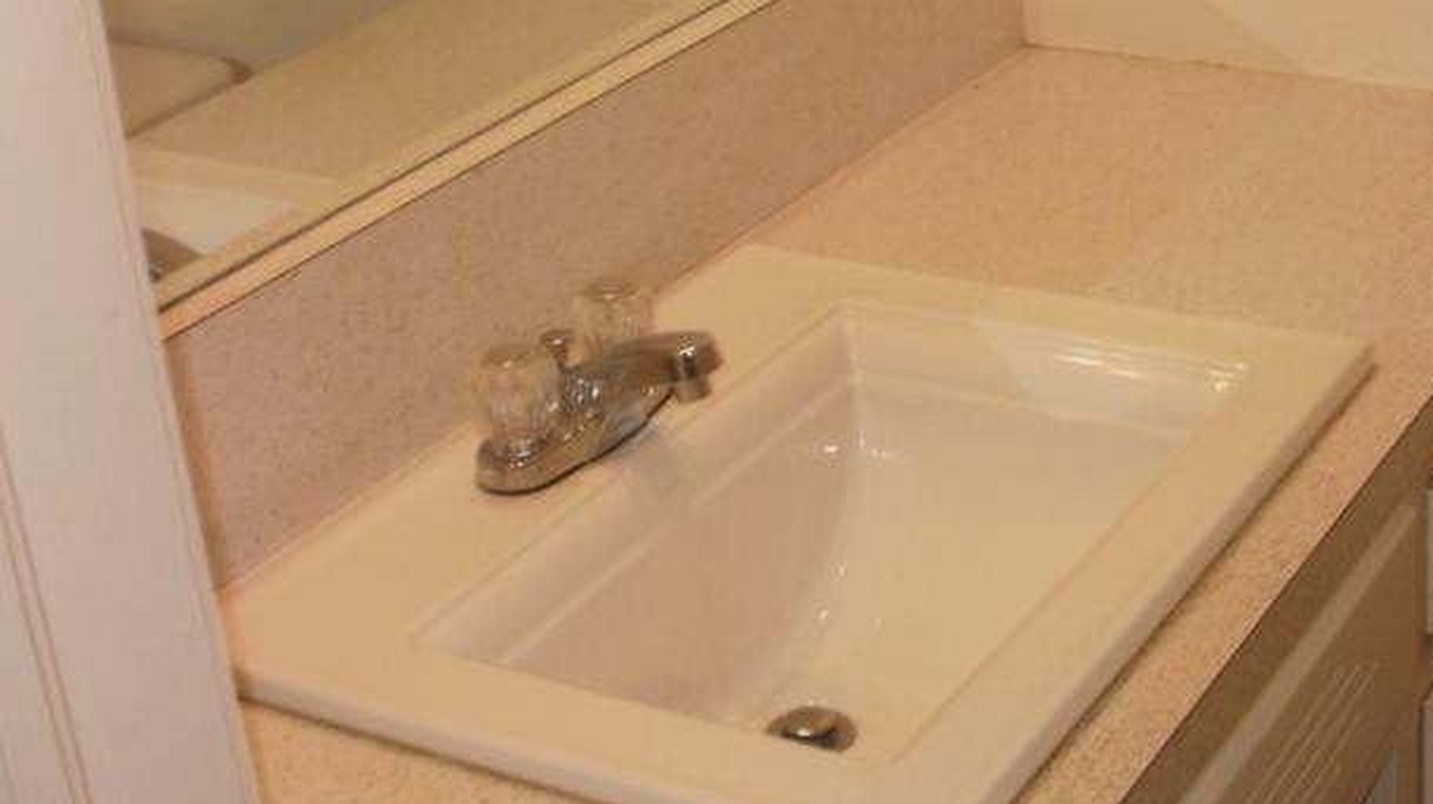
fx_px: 2507
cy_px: 223
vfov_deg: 18.1
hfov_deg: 31.1
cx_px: 1148
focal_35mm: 66
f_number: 3.5
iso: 125
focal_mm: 6.3
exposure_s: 1/30
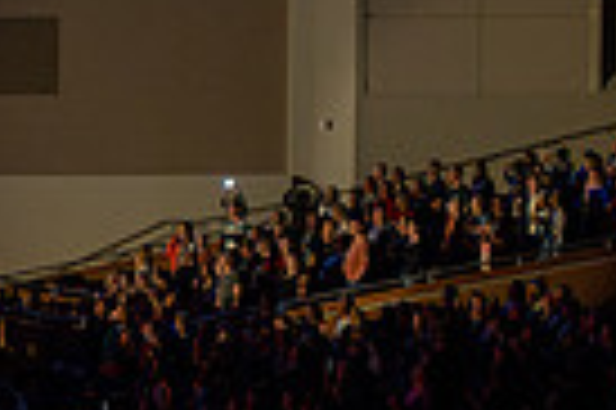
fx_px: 5537
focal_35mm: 324
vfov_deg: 4.2
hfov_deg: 6.2
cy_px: 206
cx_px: -601
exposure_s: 1/25
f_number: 4
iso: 4000
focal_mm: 70
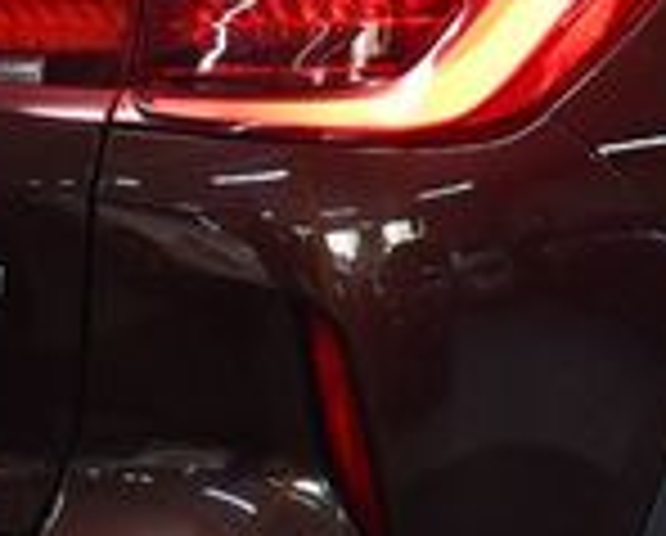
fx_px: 2884
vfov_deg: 10.6
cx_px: 369
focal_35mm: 146
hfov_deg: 13.2
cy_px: 99
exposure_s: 1/125
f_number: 3.5
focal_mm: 18
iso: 900
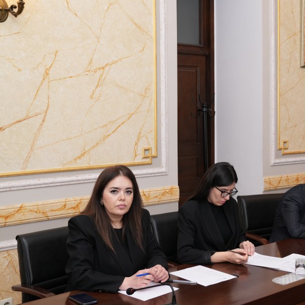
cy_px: 142
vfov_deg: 32.2
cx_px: 240
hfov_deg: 31.4
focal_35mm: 53
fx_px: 528
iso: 1600
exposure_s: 1/200
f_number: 4.5
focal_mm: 37
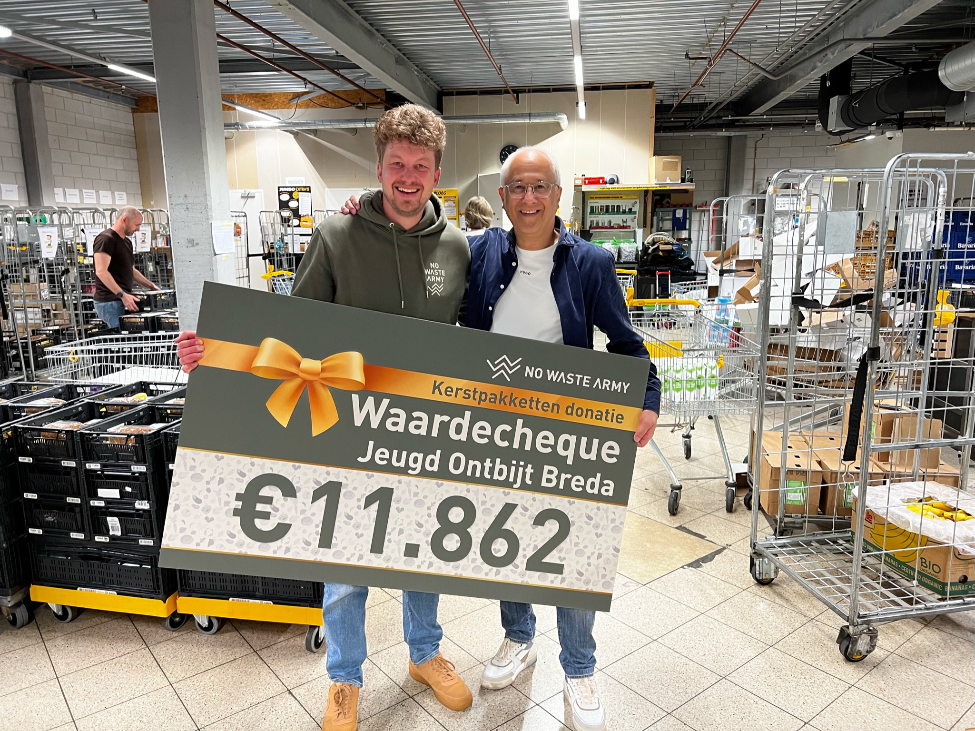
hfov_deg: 67.3
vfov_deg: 53.0
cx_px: 488
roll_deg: +0.8
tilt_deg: -11.2
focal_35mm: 26
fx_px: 732
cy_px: 366
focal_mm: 5.7
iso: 160
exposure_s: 1/50
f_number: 1.5
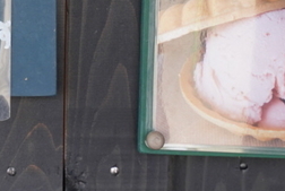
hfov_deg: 8.0
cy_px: -108
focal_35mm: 252
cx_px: -163
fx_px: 1999
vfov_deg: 5.4
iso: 320
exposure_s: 1/125
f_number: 4.5
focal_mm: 53
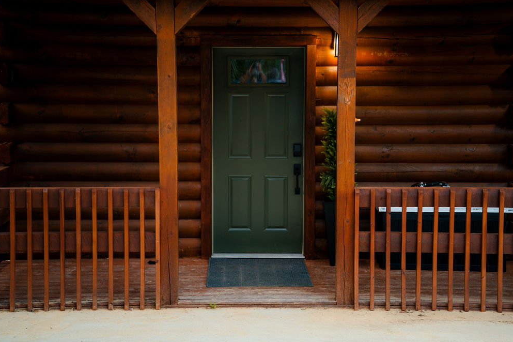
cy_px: 167
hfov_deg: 28.8
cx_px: 258
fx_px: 997
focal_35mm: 70
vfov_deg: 19.5
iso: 400
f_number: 2.8
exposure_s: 1/80
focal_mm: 67
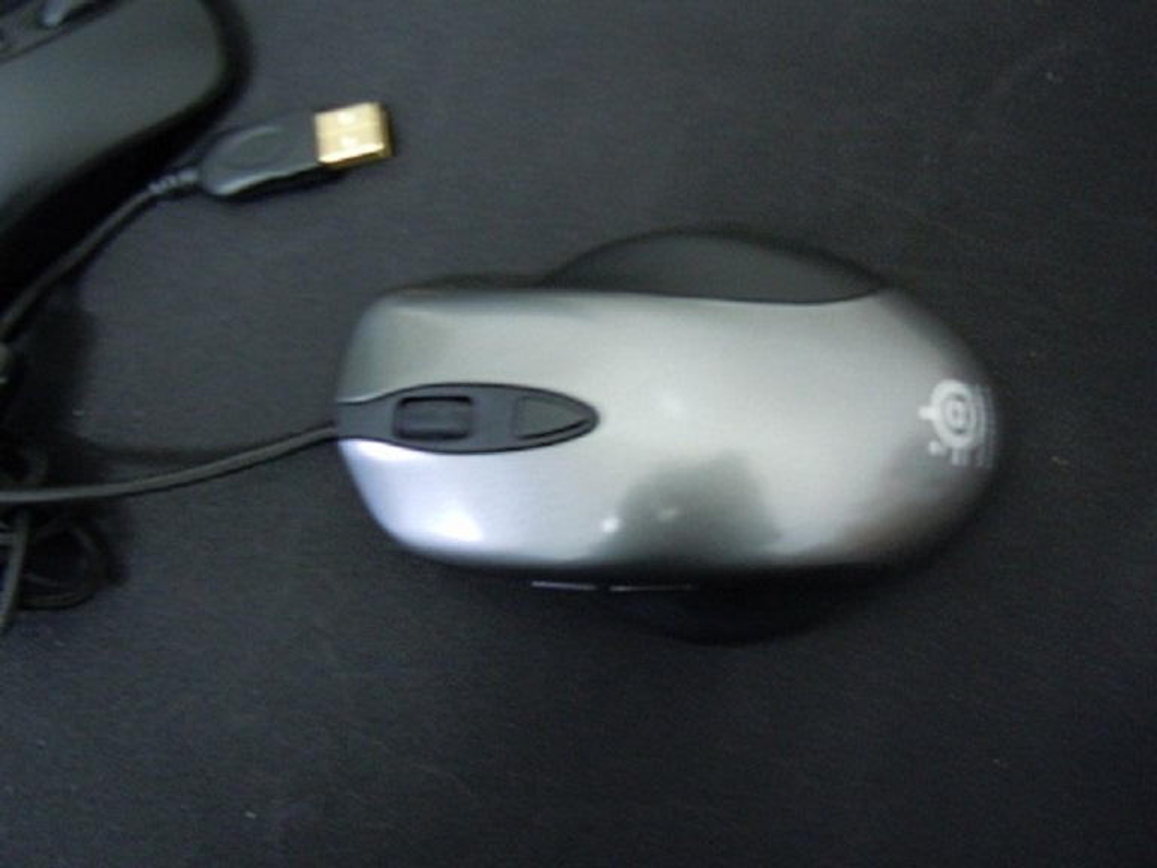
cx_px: 578
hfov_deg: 60.0
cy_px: 434
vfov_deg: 46.8
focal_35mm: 30
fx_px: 1003
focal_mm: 5.4
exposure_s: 1/1.3
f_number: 3.5
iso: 400
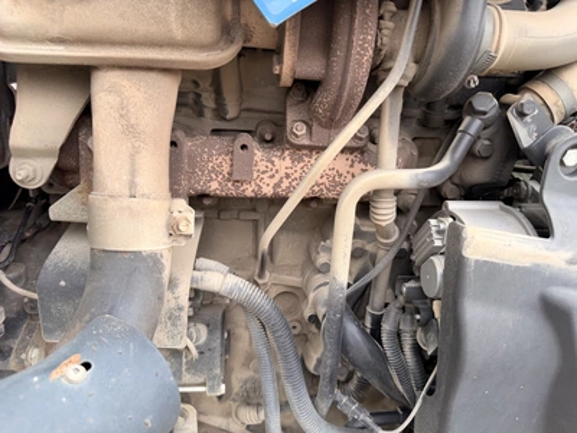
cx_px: 288
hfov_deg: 71.6
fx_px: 400
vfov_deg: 56.8
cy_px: 216
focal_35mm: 24
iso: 80
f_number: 1.78
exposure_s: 1/179
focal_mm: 6.76
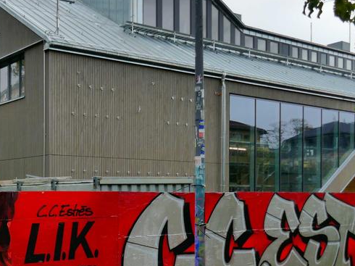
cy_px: 206
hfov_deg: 34.7
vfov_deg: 27.1
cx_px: 57
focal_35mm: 53
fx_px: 543
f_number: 2.8
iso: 500
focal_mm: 9.1
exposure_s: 1/500
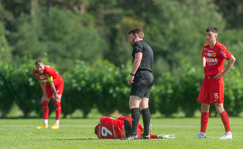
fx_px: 3115
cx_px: 133
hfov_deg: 4.5
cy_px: 89
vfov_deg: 2.7
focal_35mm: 473
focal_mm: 420
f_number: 4
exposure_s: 1/1250
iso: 450
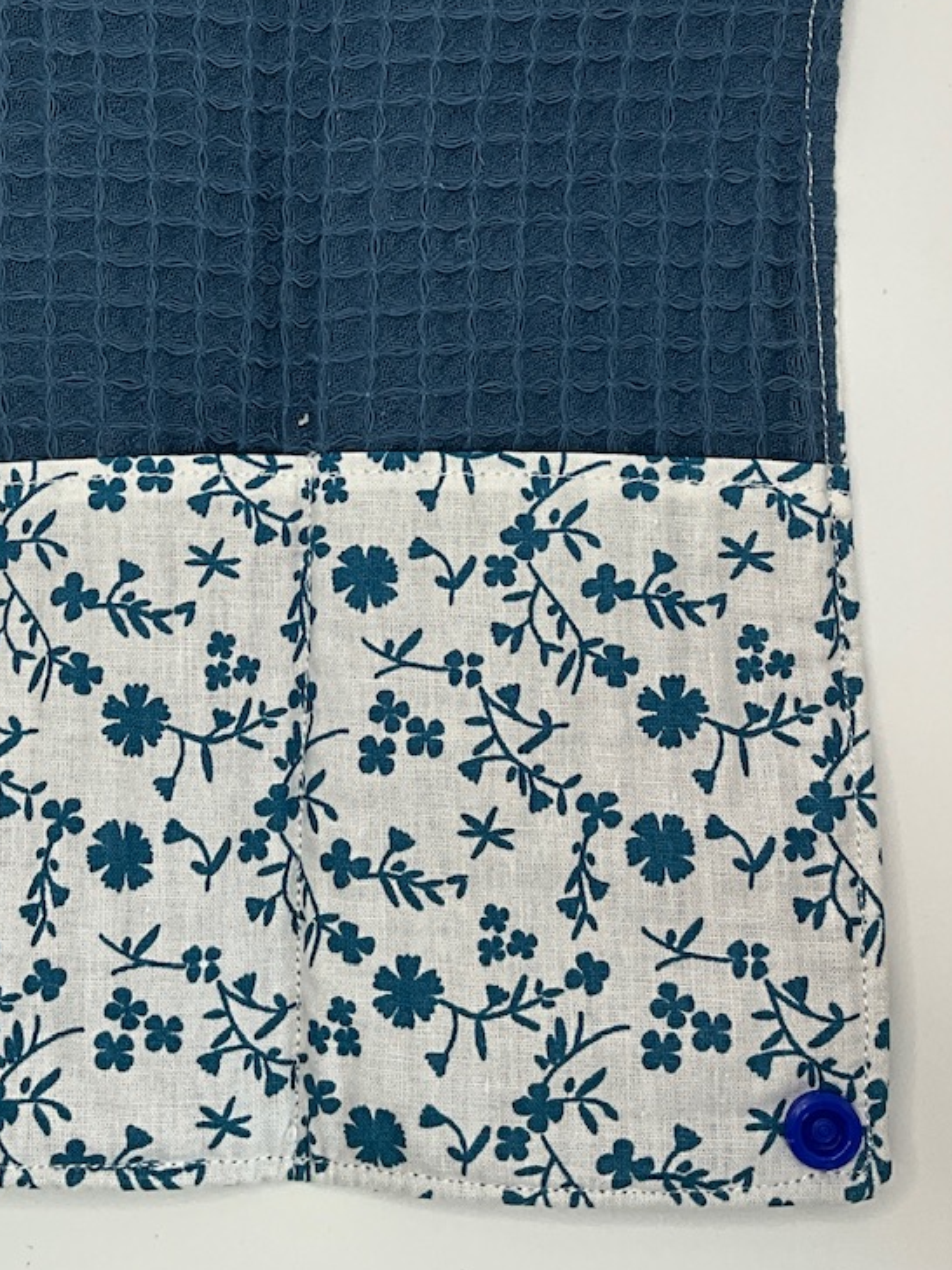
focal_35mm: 51
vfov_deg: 36.6
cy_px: 316
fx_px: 1870
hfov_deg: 28.4
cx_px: 335
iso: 25
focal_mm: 3
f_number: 1.8
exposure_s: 1/253
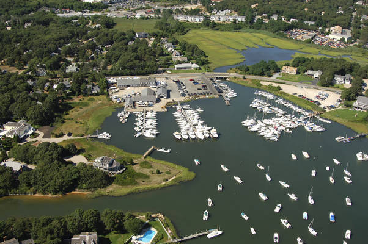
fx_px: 429
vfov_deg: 31.8
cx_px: 184
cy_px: 122
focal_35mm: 42
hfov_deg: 46.4
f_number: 7.6
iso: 400
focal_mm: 28
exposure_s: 1/1000
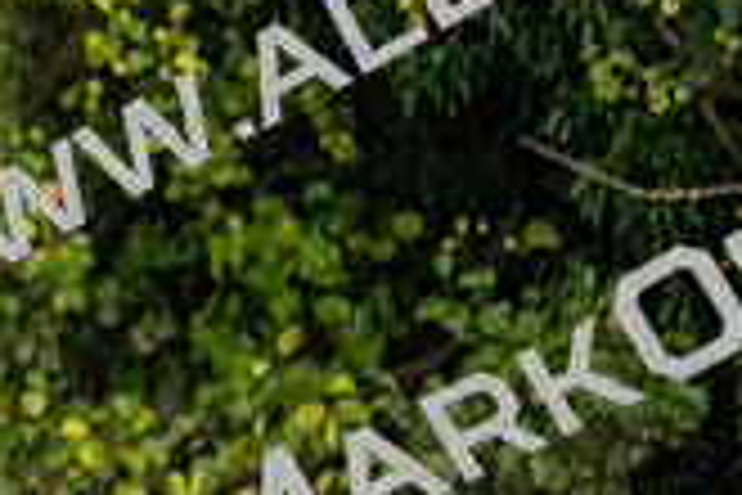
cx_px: -499
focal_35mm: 1411
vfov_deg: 1.0
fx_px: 29080
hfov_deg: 1.5
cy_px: 412
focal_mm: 400
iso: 800
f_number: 4.5
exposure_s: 1/2000
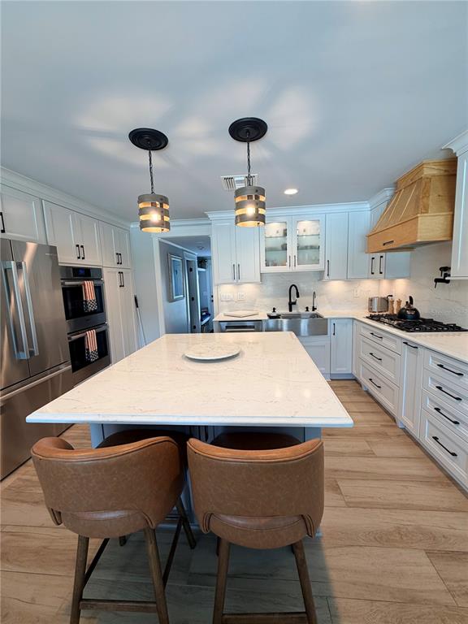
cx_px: 234
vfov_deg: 102.1
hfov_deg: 85.7
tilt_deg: -7.3
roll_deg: +2.1
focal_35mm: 14
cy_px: 312
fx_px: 252
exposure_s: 1/61
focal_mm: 2.22
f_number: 2.2
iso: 80
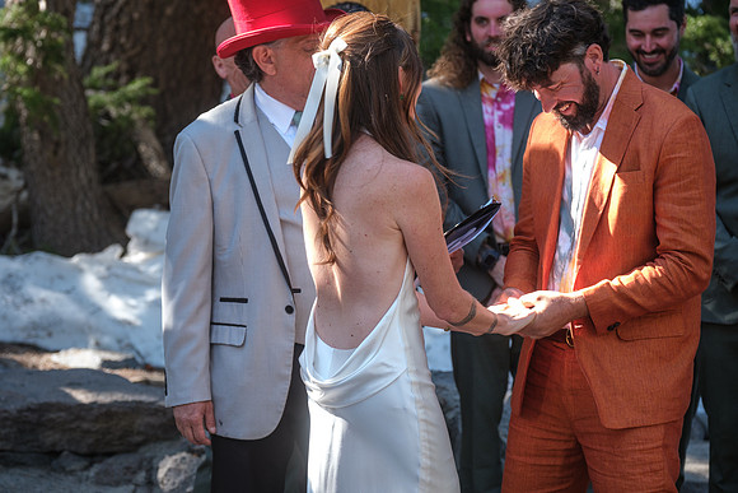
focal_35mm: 131
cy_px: 246
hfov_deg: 15.6
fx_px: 2686
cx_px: 369
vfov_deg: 10.5
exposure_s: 1/160
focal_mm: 87.1
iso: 400
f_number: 4
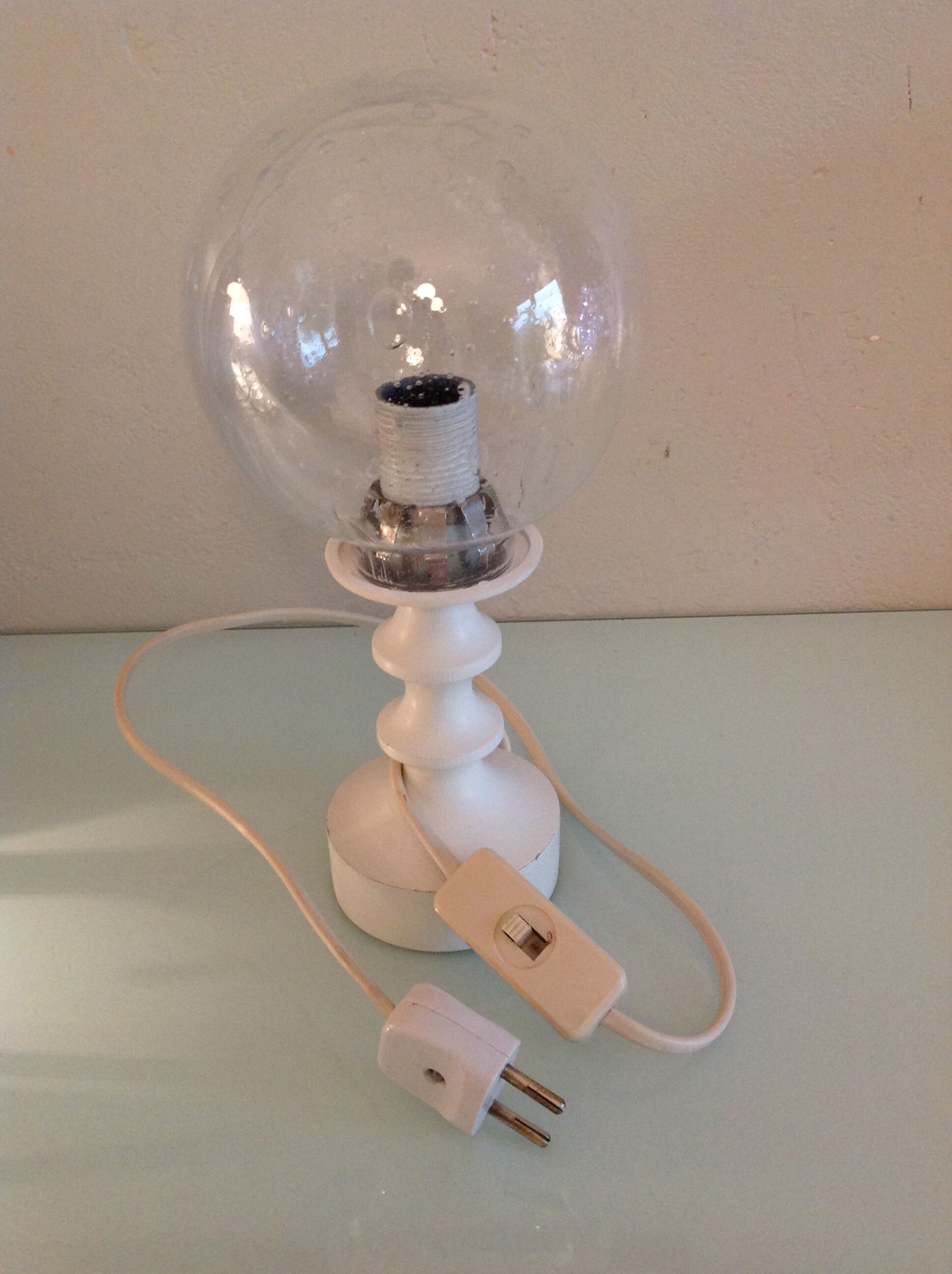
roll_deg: +3.2
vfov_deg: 52.7
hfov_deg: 40.6
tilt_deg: -30.3
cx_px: 476
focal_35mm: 35
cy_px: 637
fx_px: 1287
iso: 200
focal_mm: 4.28
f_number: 2.4
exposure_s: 1/17
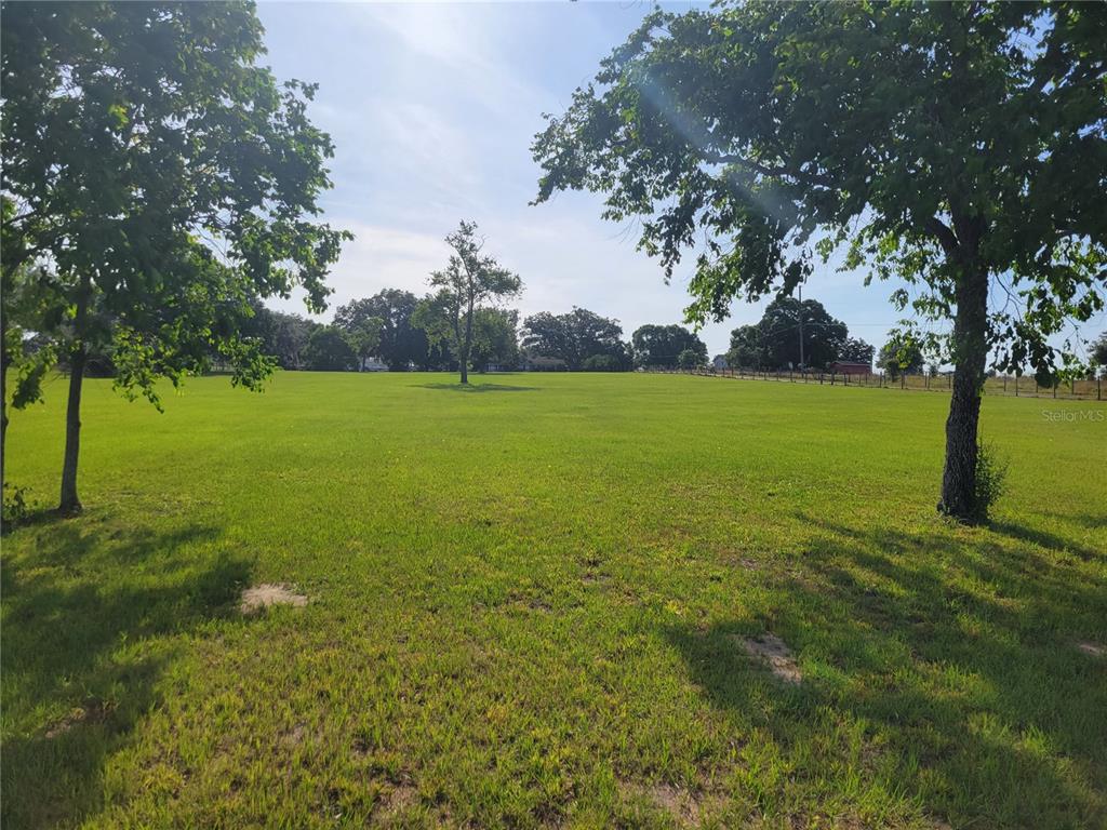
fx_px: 831
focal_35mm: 26
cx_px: 554
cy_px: 415
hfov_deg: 67.3
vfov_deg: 53.1
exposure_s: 1/5504
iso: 40
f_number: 1.8
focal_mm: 5.4
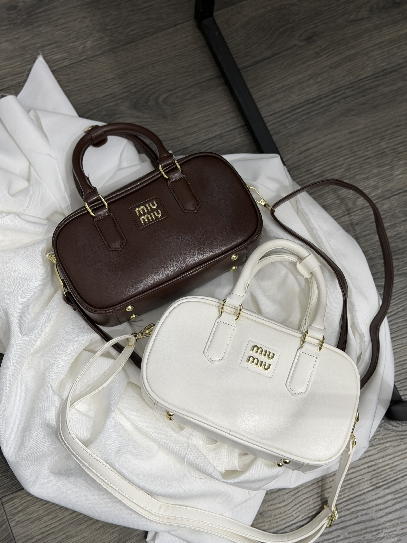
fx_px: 752
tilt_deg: -79.2
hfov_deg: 30.3
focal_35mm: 48
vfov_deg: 39.7
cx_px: 204
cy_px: 272
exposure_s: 1/50
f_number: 1.78
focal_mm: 6.76
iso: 80
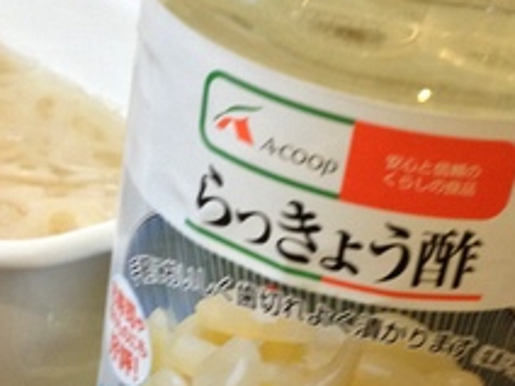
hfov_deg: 22.0
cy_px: 263
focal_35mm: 89
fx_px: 1324
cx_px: 258
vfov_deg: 16.6
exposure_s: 1/20
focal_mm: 4.28
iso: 160
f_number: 2.4
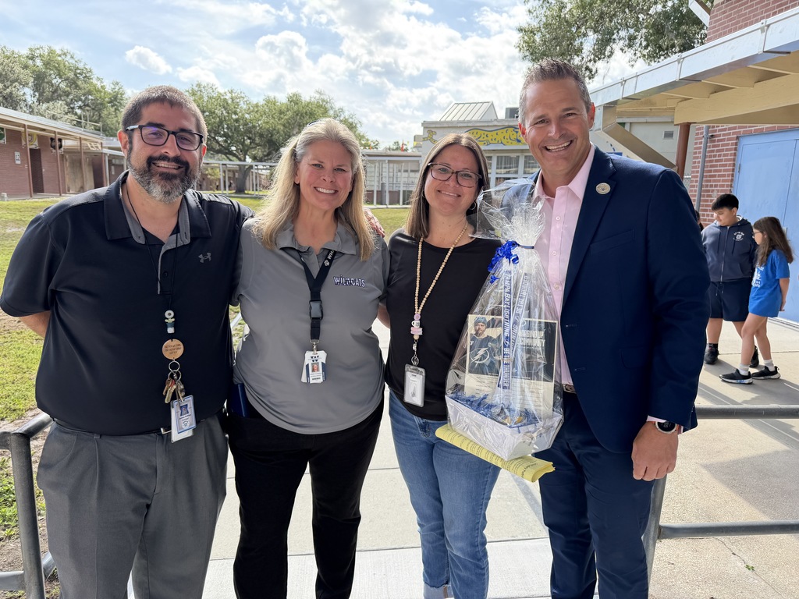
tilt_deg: -10.5
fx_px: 554
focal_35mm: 24
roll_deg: -2.6
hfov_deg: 71.6
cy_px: 300
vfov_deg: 56.8
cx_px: 400
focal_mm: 6.76
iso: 80
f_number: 1.78
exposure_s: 1/920
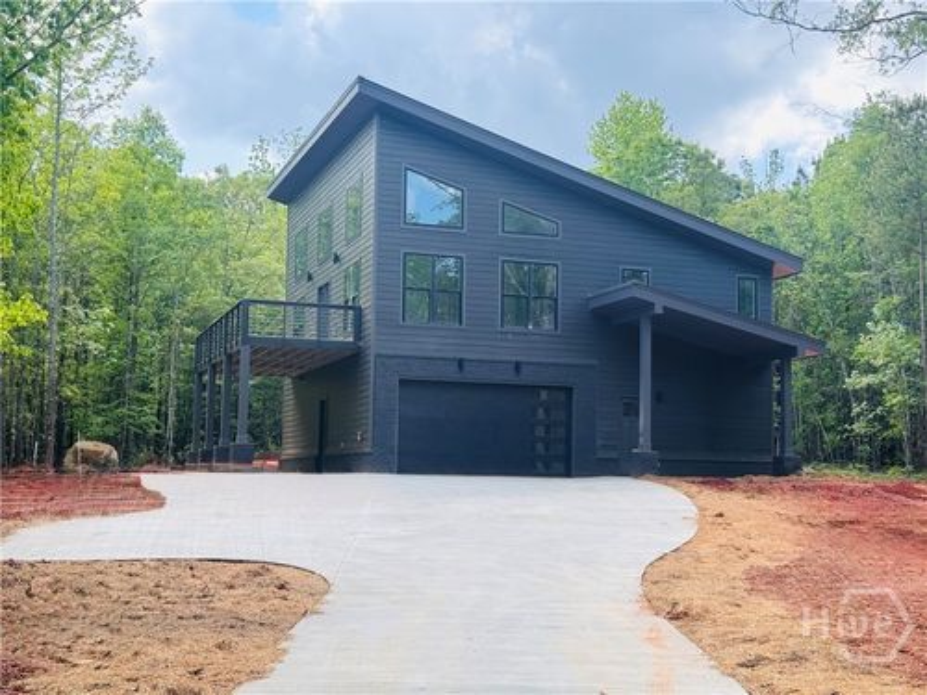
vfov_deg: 30.3
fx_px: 1285
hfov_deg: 39.7
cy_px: 348
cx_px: 464
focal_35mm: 48
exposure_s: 1/1637
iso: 64
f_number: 1.78
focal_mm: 6.76
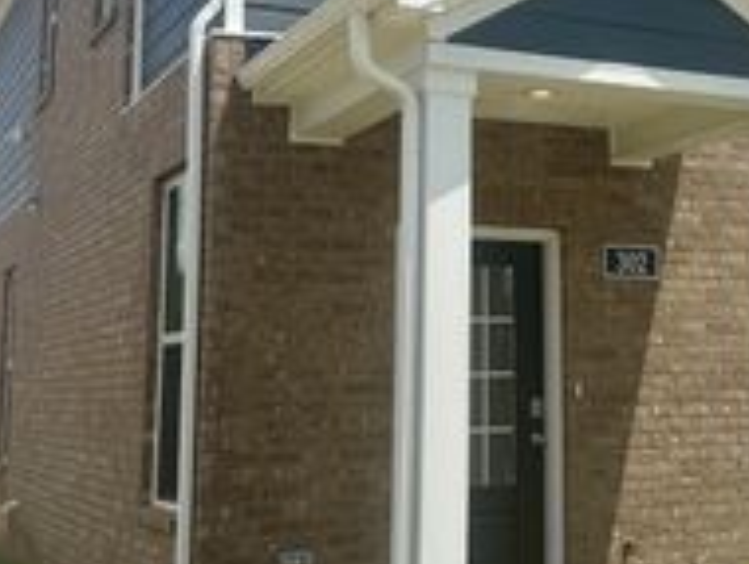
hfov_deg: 29.8
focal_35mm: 63
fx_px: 1365
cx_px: 619
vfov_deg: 23.2
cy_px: 168
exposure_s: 1/6173
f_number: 1.78
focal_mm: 6.76
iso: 80
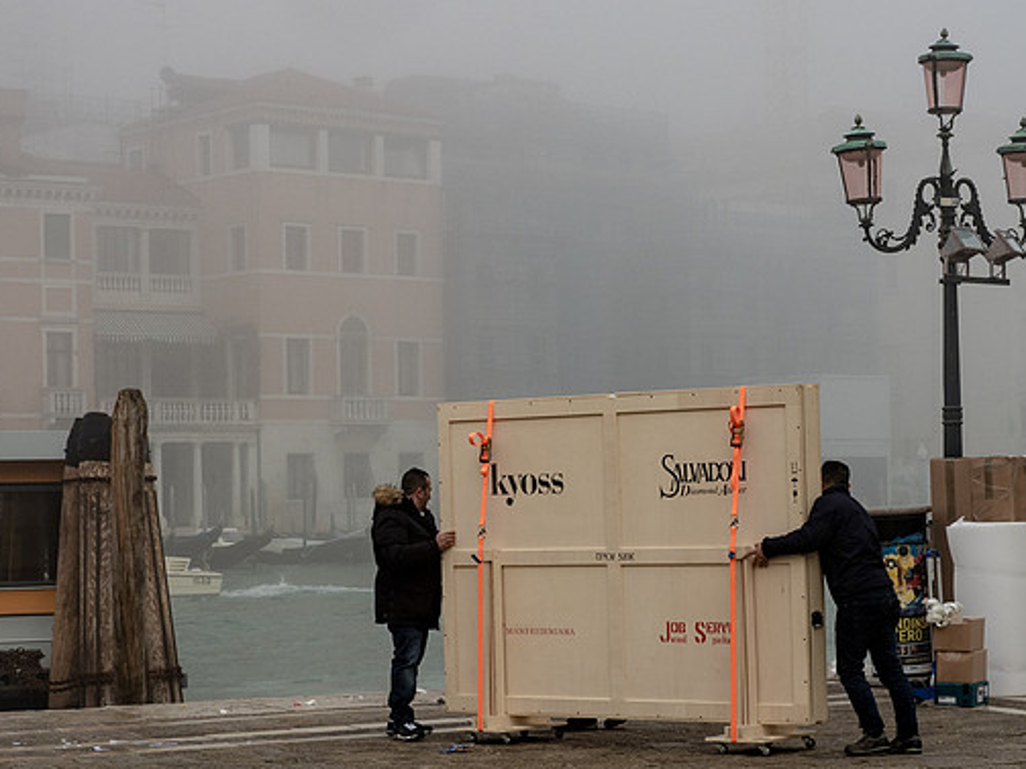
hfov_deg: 23.3
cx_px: 564
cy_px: 499
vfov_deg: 17.5
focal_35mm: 84
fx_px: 2489
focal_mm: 25
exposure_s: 1/320
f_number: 9
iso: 200
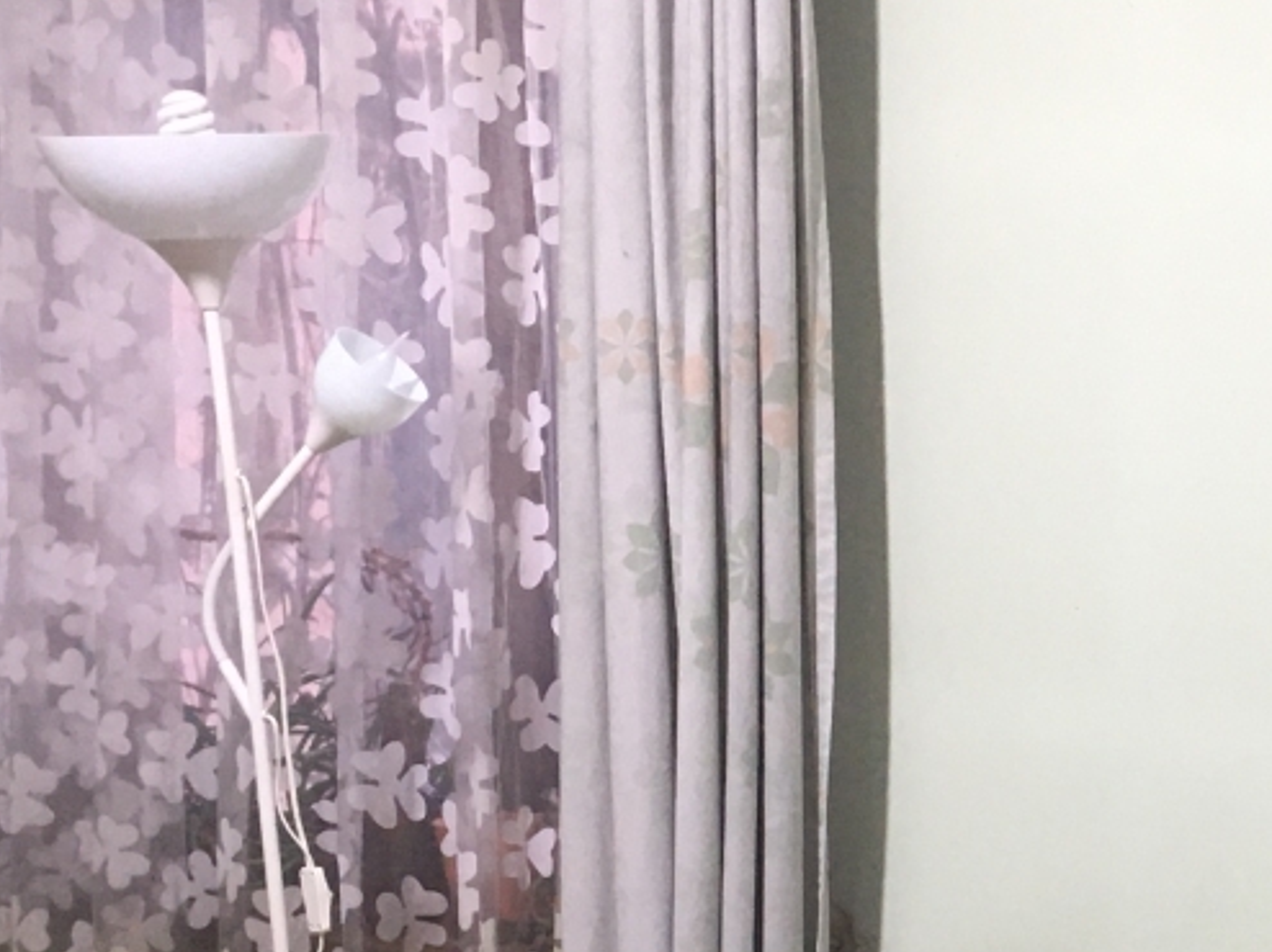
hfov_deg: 19.3
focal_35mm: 94
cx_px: 1648
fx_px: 3452
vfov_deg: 15.4
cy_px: 1006
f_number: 2.2
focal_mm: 4.15
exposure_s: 1/30
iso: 100
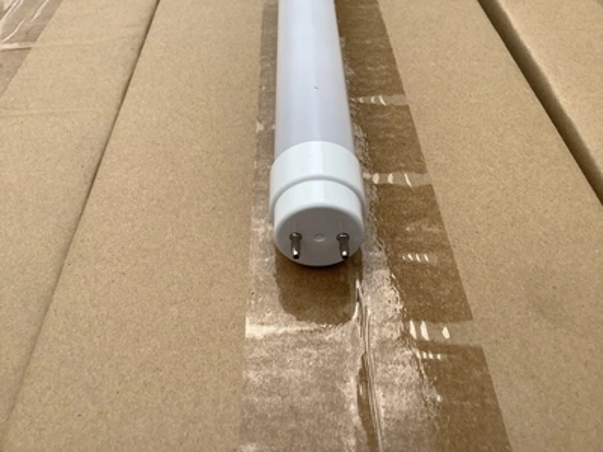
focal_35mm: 31
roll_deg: -1.7
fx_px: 540
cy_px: 226
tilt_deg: -44.9
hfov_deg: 58.4
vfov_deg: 45.4
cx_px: 302
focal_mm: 3.3
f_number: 2.4
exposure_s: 1/1812
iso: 25
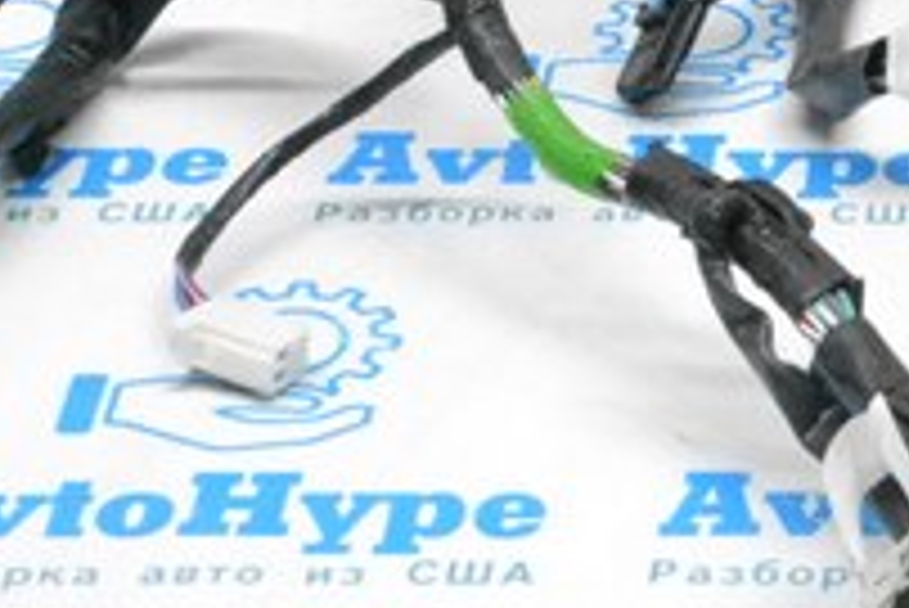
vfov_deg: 6.9
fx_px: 5003
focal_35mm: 198
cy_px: -151
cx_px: 1440
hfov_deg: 10.0
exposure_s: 1/100
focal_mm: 26
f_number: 11
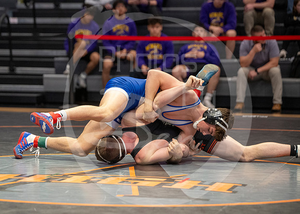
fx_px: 1214
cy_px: 140
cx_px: 90
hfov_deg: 14.1
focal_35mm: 143
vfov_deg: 10.1
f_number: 2.8
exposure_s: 1/1000
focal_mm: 104
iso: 3200
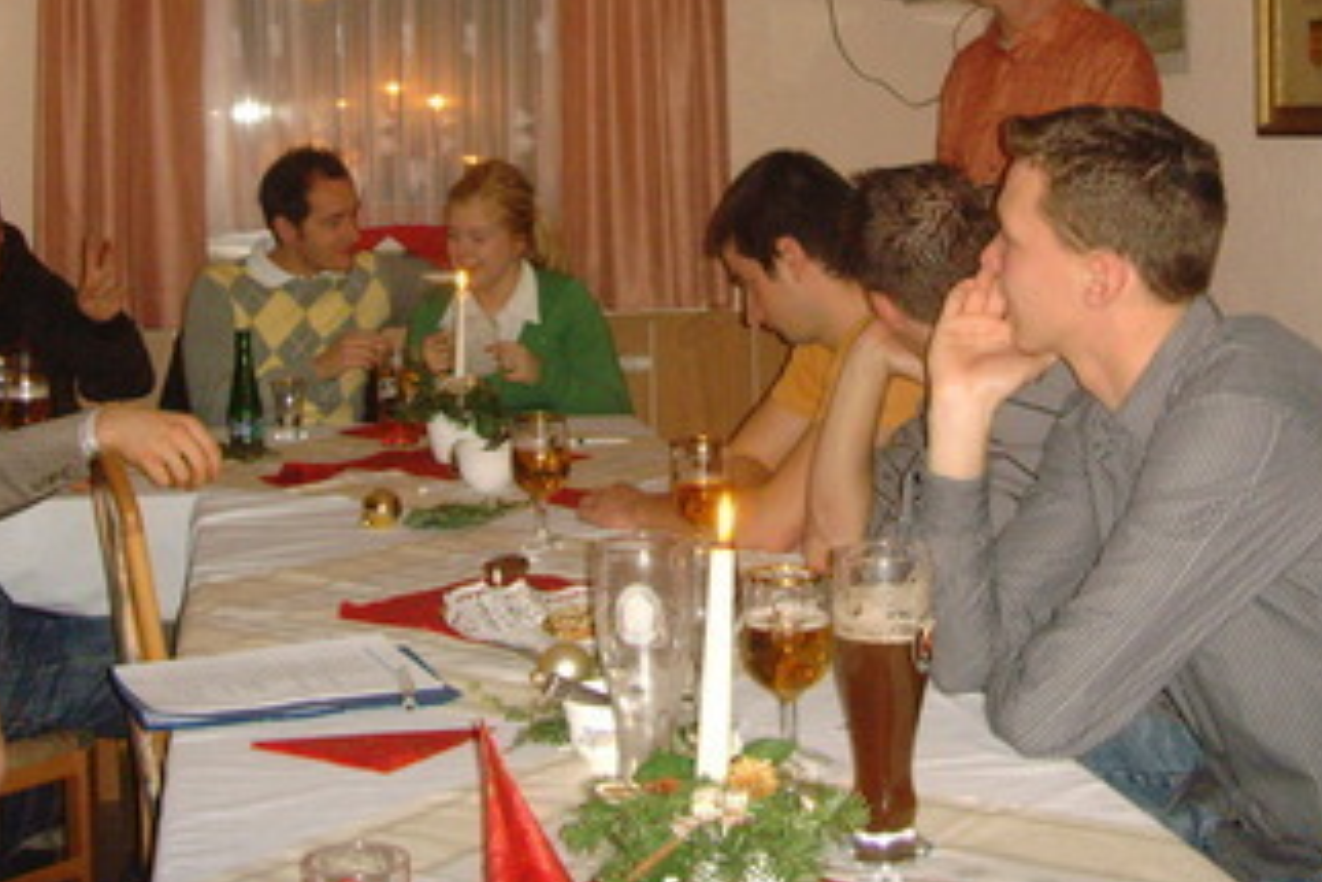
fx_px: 2314
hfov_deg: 31.8
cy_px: 170
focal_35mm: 63
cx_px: 751
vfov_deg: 21.3
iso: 320
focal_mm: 6.6
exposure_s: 1/45
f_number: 3.5
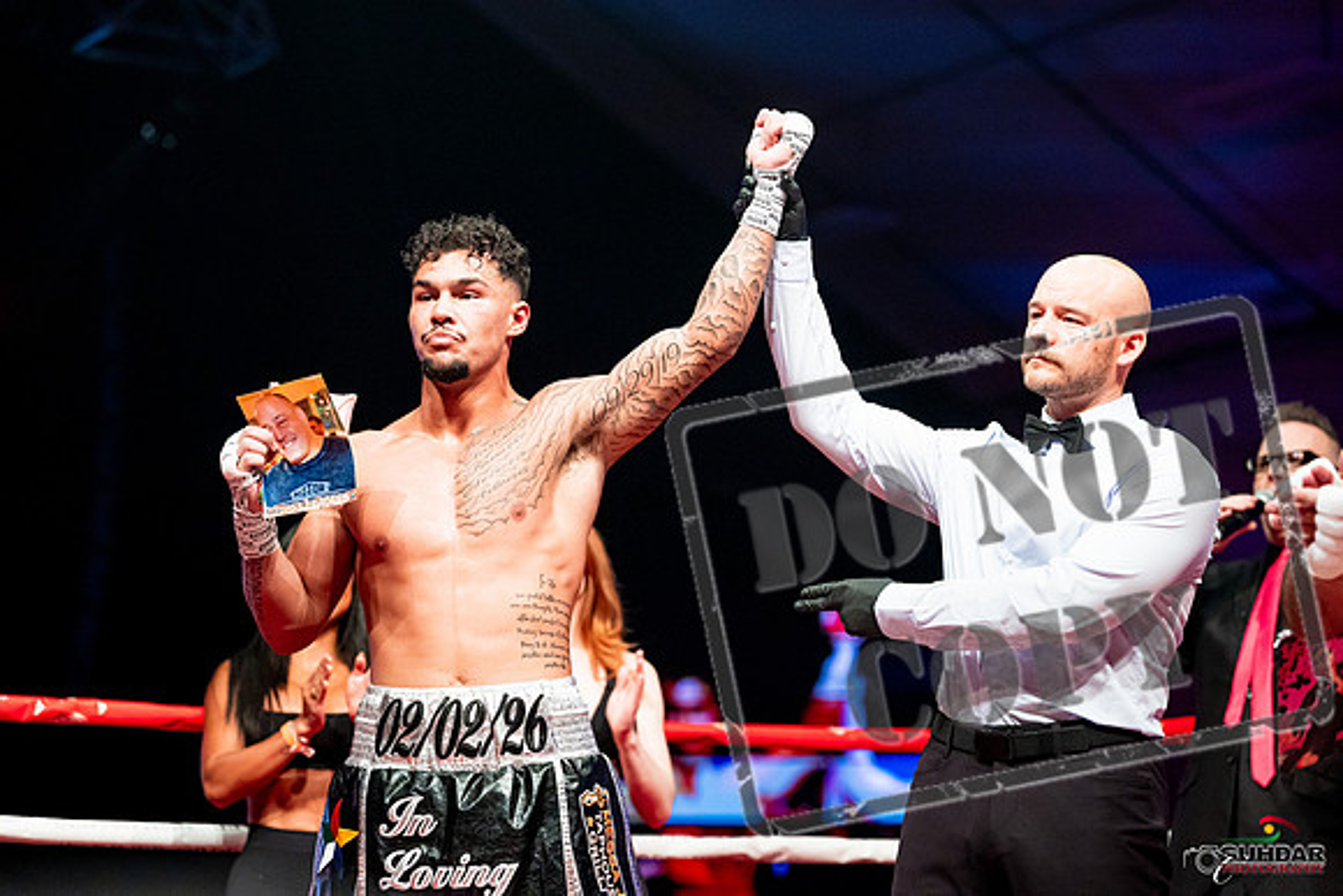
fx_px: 3470
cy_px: 448
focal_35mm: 93
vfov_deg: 14.7
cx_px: 672
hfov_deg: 21.9
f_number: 2.8
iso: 4000
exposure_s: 1/1000
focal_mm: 93
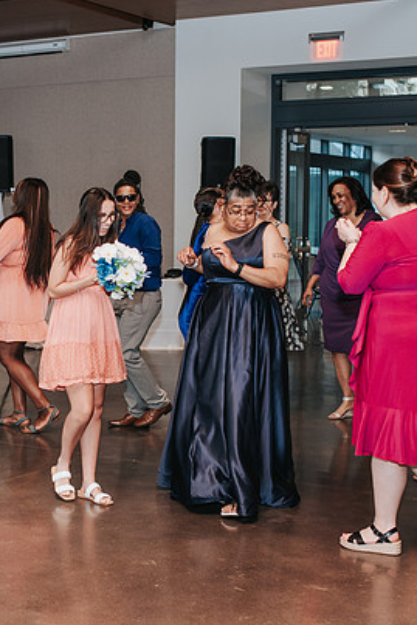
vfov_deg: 29.6
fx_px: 1180
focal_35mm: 68
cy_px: 340
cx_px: 43
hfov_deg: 19.7
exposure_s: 1/160
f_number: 2.8
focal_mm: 35
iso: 1000
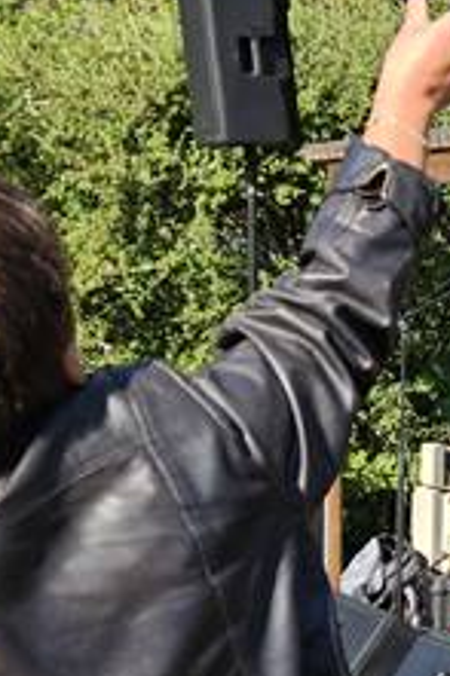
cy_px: 544
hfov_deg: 15.1
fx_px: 1465
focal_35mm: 78
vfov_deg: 25.5
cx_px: 814
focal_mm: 5.4
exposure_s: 1/841
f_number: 1.8
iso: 25
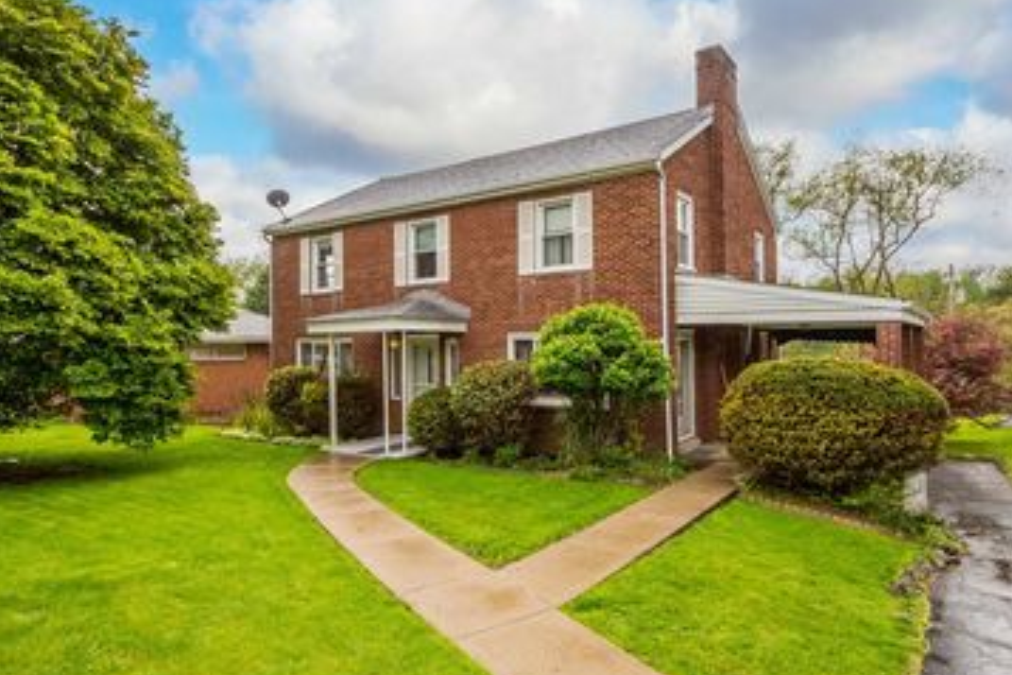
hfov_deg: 81.1
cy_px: 328
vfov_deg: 59.5
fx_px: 590
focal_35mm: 21
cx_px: 544
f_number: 6.3
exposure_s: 1/200
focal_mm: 10
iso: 100
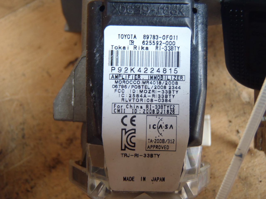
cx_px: 133
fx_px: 284
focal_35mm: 37
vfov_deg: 38.7
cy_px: 100
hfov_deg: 50.1
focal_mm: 6.64
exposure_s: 1/40
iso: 200
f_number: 4.7
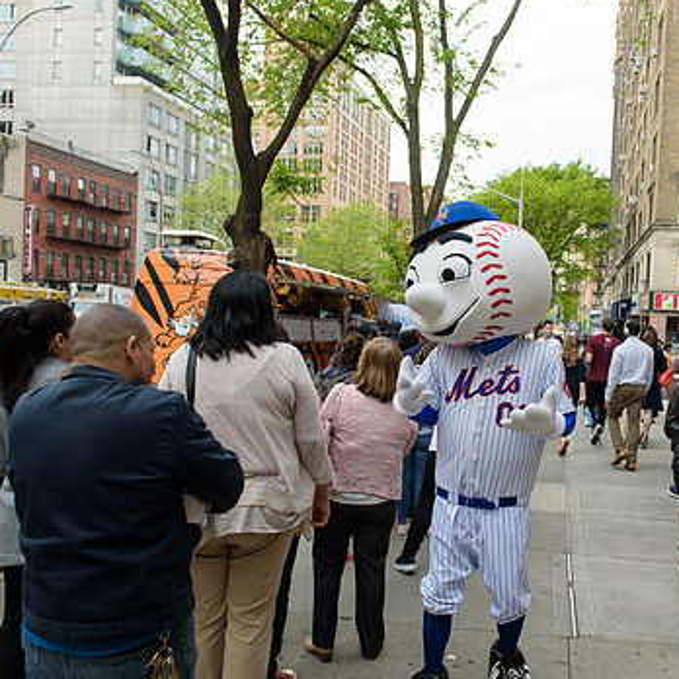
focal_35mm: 34
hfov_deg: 47.6
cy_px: 339
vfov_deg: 48.5
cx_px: 457
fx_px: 755
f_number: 4
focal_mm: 24
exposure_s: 1/250
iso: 200
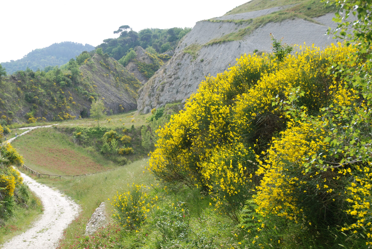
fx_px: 579
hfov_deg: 35.6
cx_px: 169
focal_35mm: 56
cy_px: 136
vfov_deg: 24.3
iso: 125
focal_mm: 34
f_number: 6.3
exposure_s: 1/160
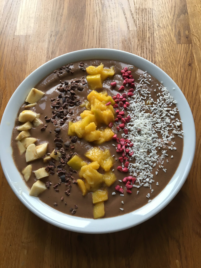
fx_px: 225
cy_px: 134
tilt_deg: -70.0
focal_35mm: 29
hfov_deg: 48.2
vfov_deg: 61.7
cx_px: 100
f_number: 2.2
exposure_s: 1/33
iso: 50
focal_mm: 4.15
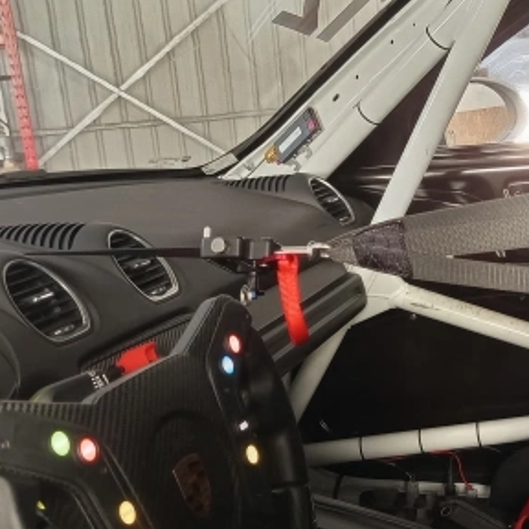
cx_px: 377
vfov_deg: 28.5
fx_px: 1020
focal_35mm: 59
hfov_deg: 28.8
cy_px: 417
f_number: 1.7
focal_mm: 5.24
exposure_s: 1/25
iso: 1177
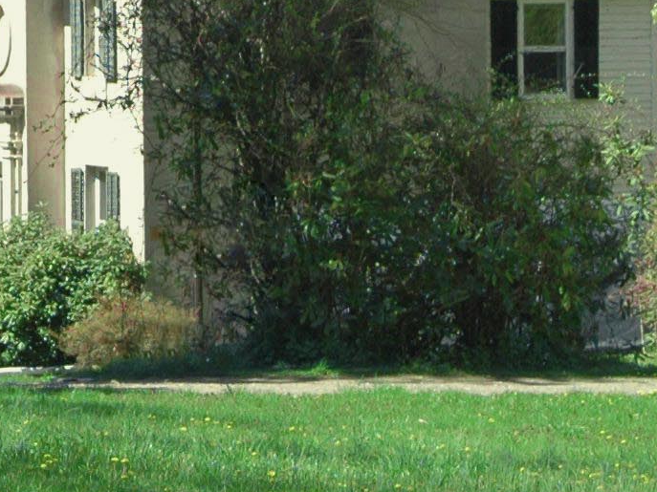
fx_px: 8978
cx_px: -284
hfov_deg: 4.2
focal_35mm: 473
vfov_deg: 3.1
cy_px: -363
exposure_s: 1/250
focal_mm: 75
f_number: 8
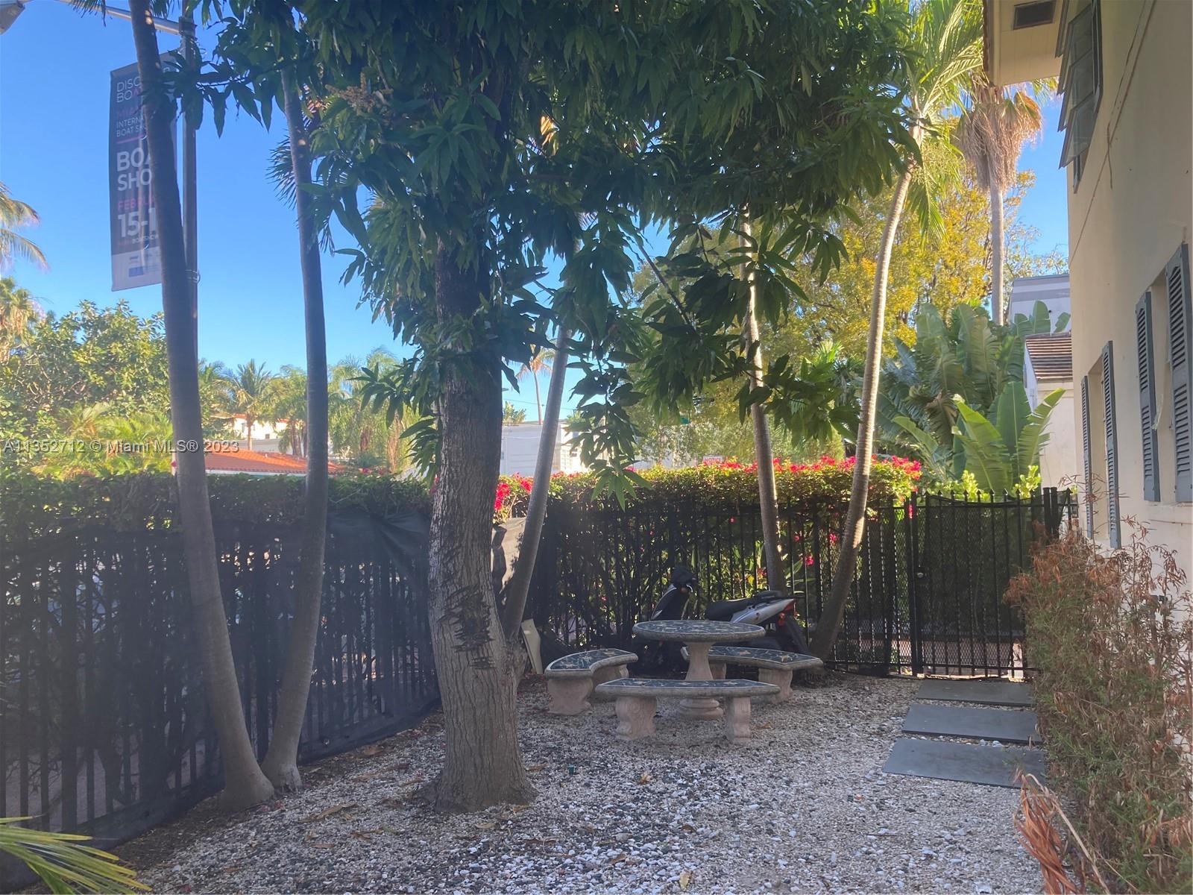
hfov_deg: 63.4
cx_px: 596
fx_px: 965
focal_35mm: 28
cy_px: 448
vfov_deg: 49.7
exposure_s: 1/147
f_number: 1.8
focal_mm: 3.99
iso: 20
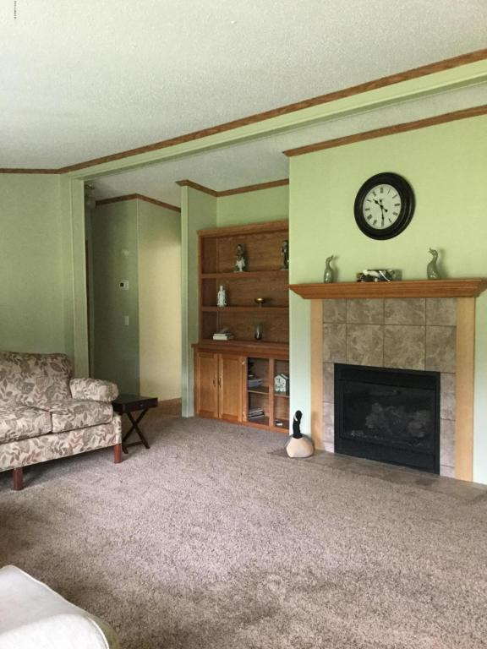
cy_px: 324
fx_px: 582
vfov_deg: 58.4
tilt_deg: -3.4
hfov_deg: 45.4
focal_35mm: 31
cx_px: 244
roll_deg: +0.2
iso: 250
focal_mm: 3.3
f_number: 2.4
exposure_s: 1/30
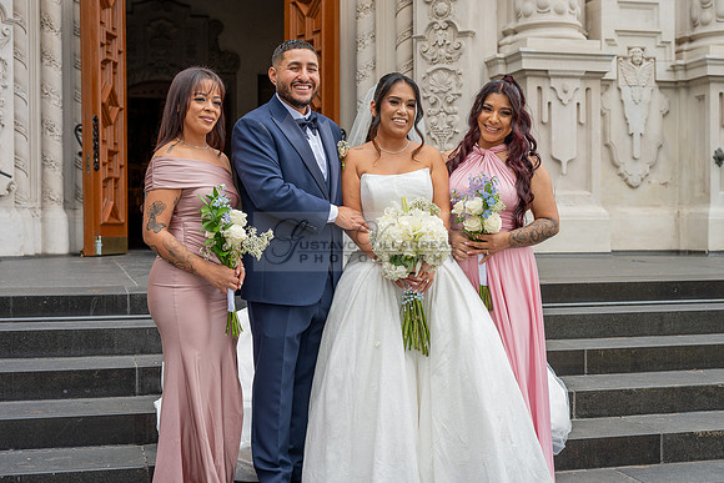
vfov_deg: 26.0
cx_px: 362
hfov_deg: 38.2
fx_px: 1046
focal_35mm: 52
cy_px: 242
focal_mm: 52
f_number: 5
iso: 250
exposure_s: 1/250
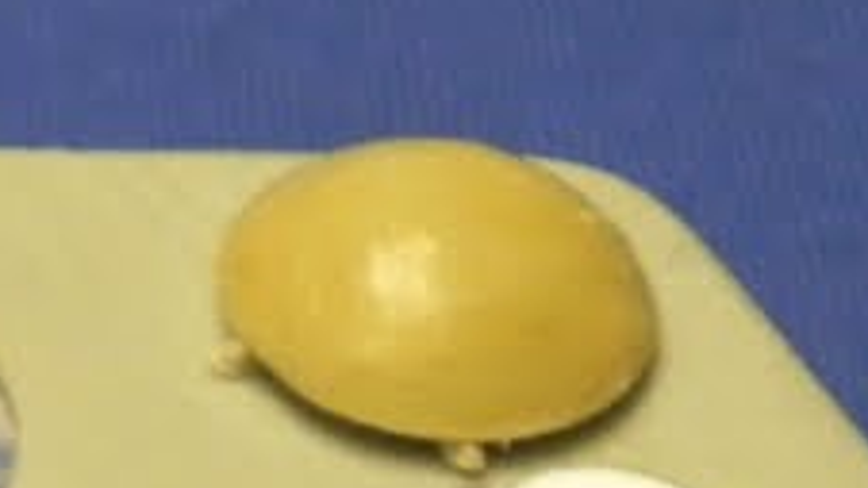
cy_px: 1145
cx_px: -465
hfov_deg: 10.3
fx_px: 4648
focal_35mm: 202
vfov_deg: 5.8
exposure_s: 1/56.2
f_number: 3.2
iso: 400
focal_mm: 7.3
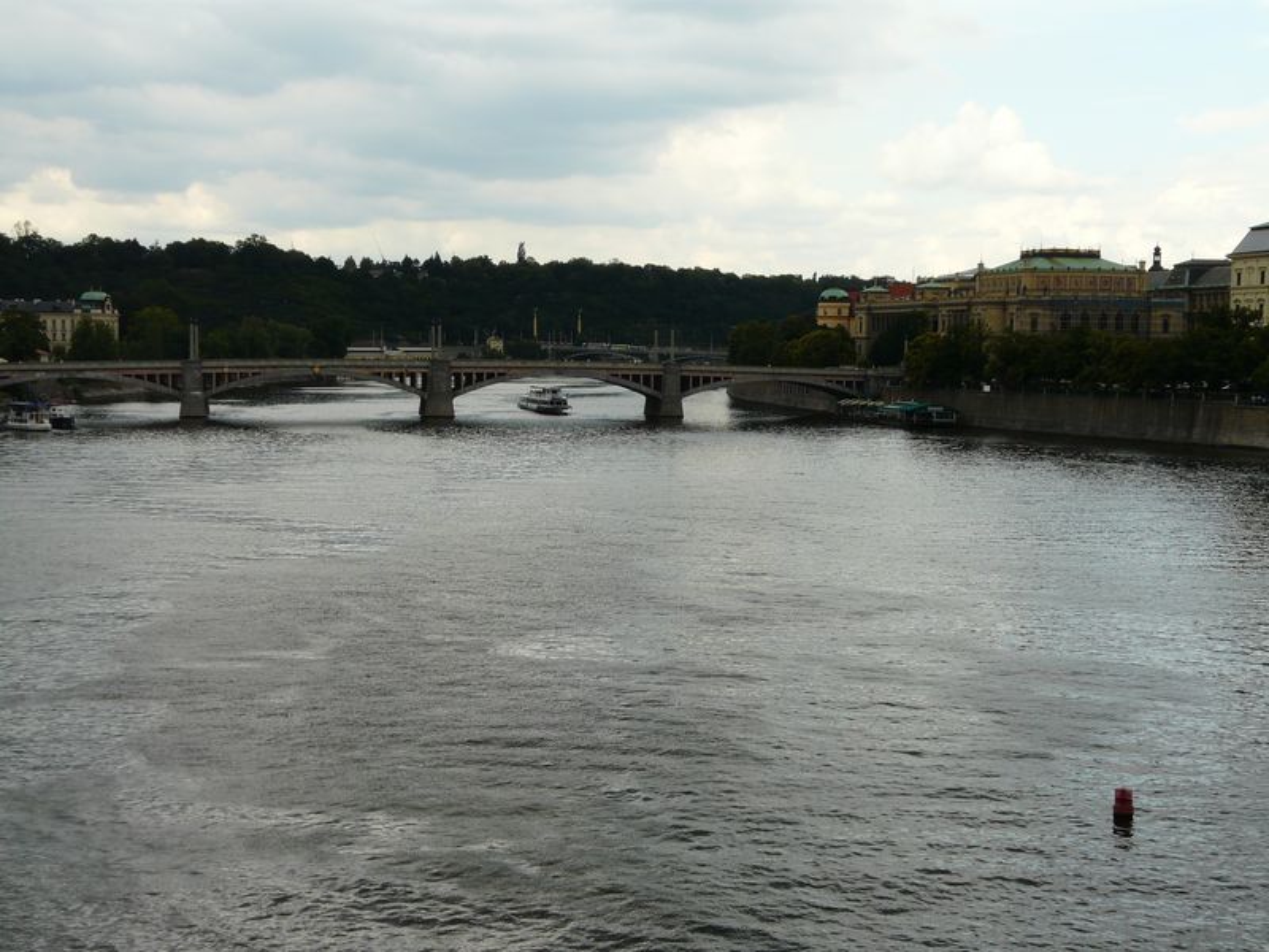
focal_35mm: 48
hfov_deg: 39.7
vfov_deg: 30.3
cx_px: 634
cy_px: 476
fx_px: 1760
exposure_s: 1/250
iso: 100
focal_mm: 7.9
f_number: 5
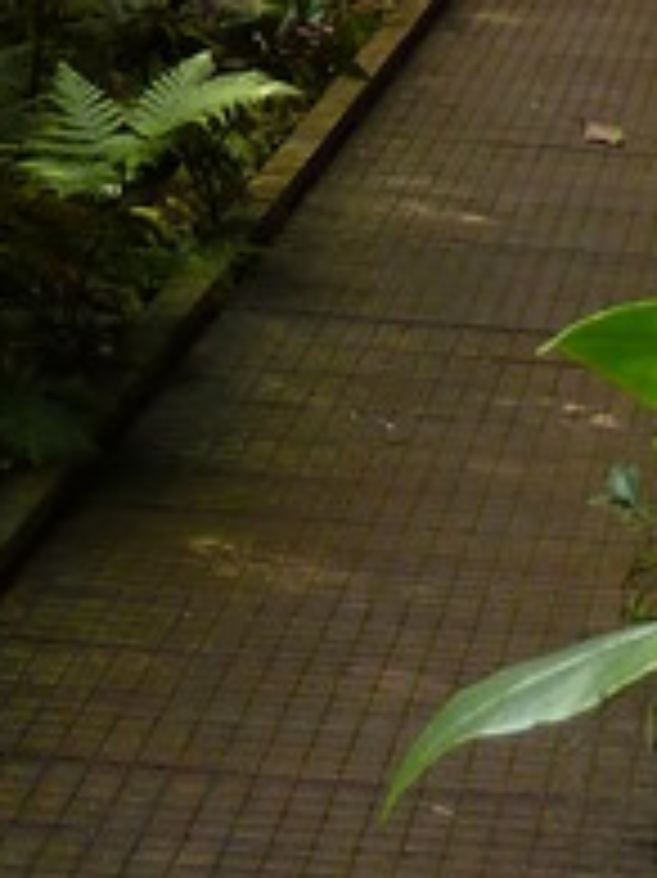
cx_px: 846
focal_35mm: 154
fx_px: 3901
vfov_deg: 11.0
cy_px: -1189
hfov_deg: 9.5
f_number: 3.3
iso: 80
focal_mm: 4.1
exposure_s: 1/30
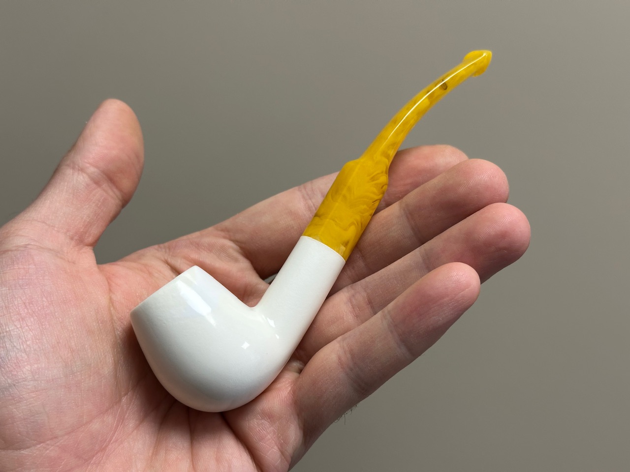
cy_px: 236
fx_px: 874
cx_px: 315
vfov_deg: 30.3
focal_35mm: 48
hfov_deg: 39.7
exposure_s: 1/121
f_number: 1.78
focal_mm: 6.86
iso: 80
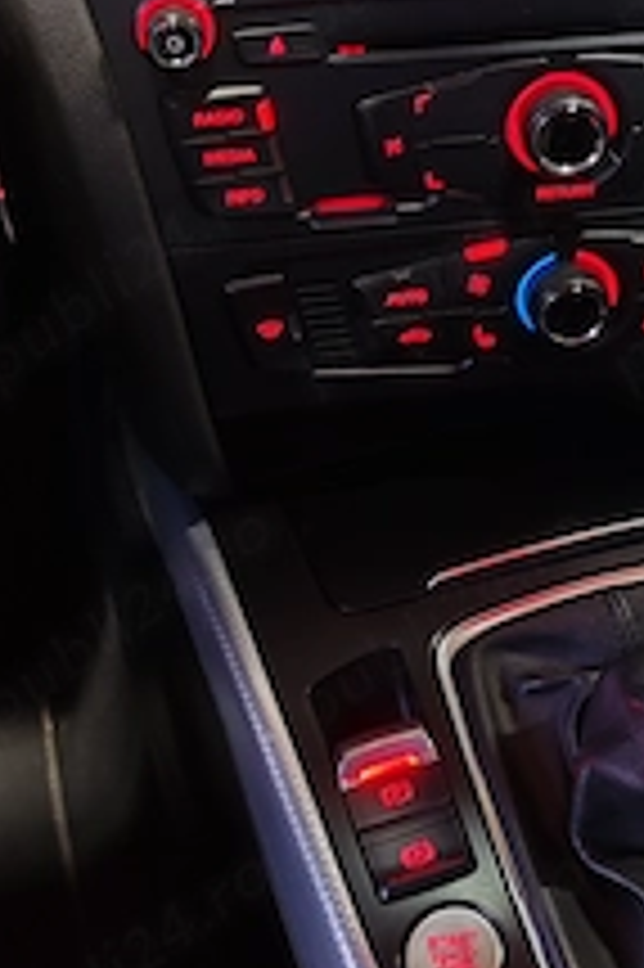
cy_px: 351
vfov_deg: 31.3
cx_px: 599
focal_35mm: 64
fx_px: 1720
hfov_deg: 20.7
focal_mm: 6.12
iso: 1600
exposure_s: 1/33
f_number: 1.9
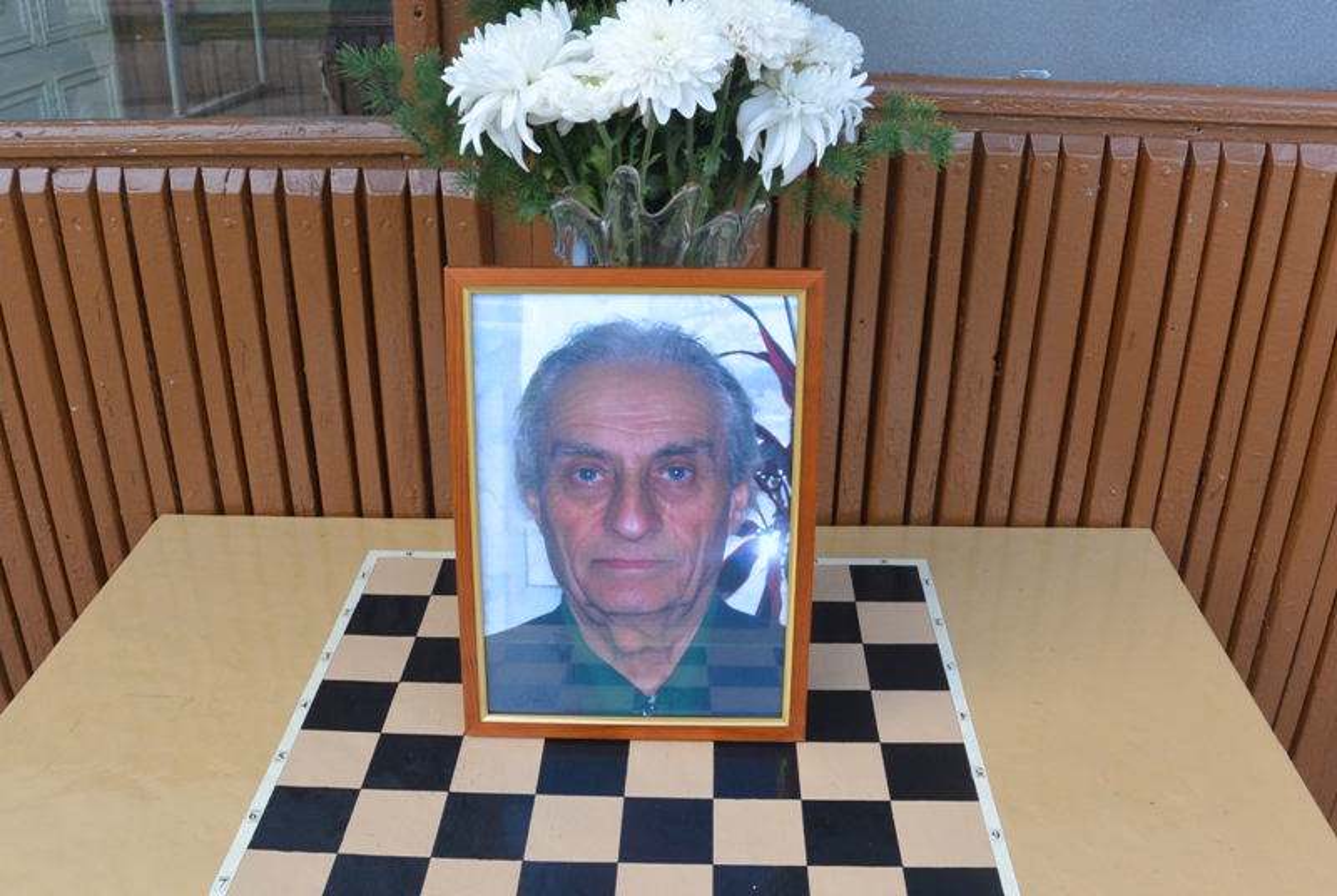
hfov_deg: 57.2
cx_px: 668
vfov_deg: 40.1
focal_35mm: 33
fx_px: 1227
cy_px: 448
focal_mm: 12.5
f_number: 3.8
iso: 400
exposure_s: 1/250
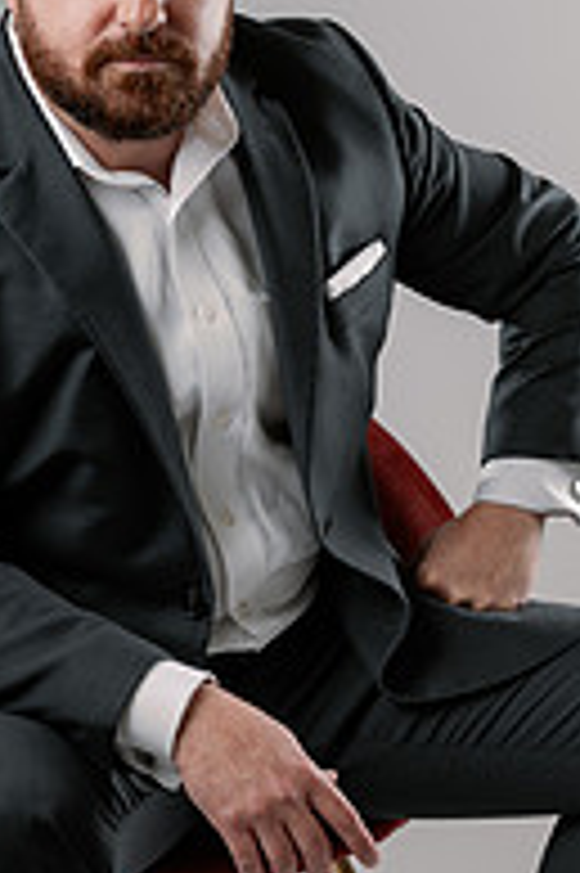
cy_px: 567
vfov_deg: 17.6
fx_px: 2808
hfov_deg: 11.8
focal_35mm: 116
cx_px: 182
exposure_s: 1/200
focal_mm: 50
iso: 100
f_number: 5
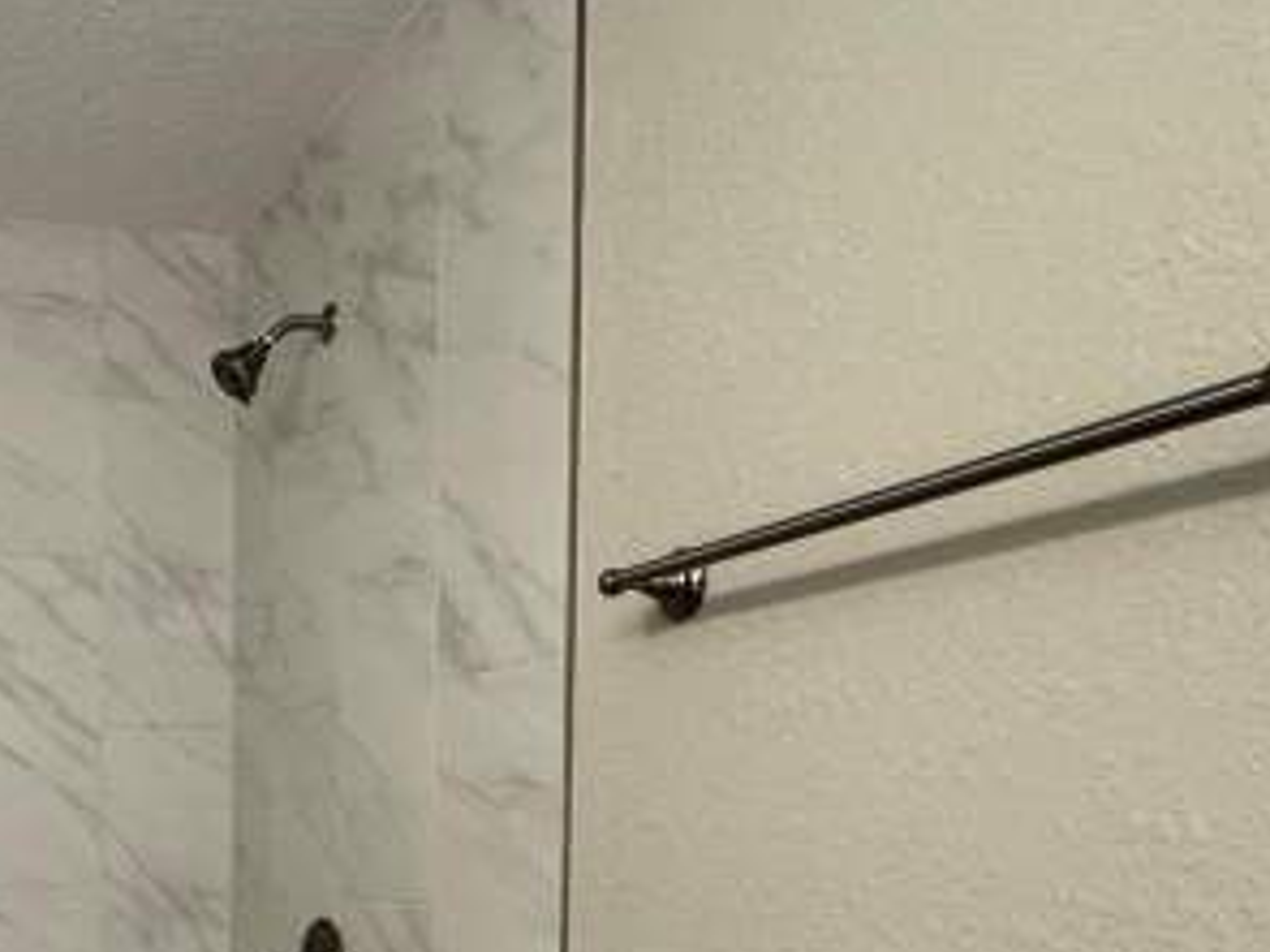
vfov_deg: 35.0
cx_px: 47
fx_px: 1394
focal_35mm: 38
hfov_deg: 43.2
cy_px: 896
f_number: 2.2
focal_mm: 2.22
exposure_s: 1/120
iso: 250
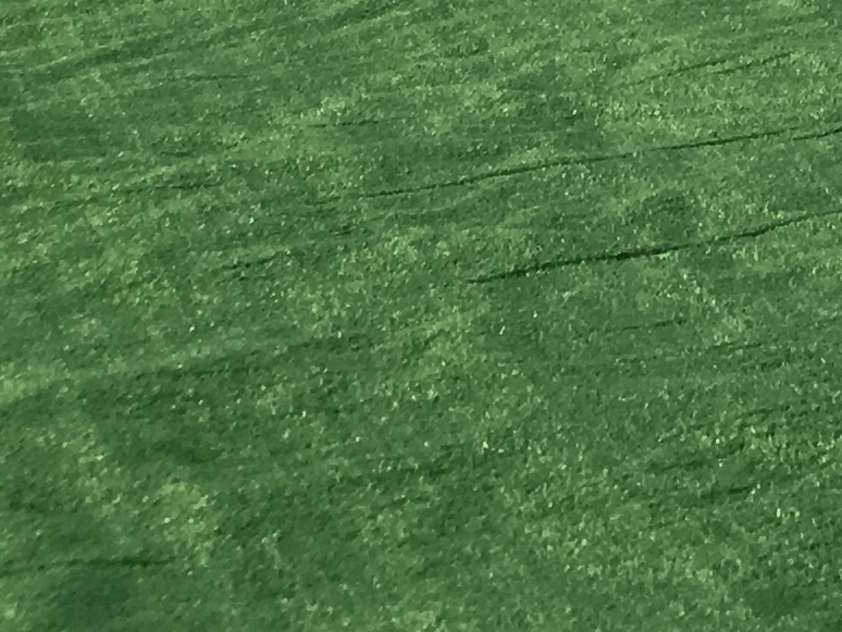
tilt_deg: +2.5
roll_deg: +1.5
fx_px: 3674
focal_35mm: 151
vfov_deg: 9.1
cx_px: 1964
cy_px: -759
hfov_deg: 11.1
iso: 25
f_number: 2.2
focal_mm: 4.15
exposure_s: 1/1709
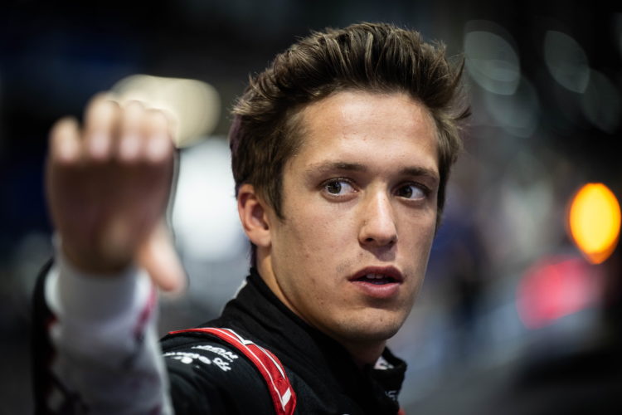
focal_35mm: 200
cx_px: 311
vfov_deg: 6.9
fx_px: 3455
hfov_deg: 10.3
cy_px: 208
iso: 1000
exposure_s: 1/500
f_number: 2.8
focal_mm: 200
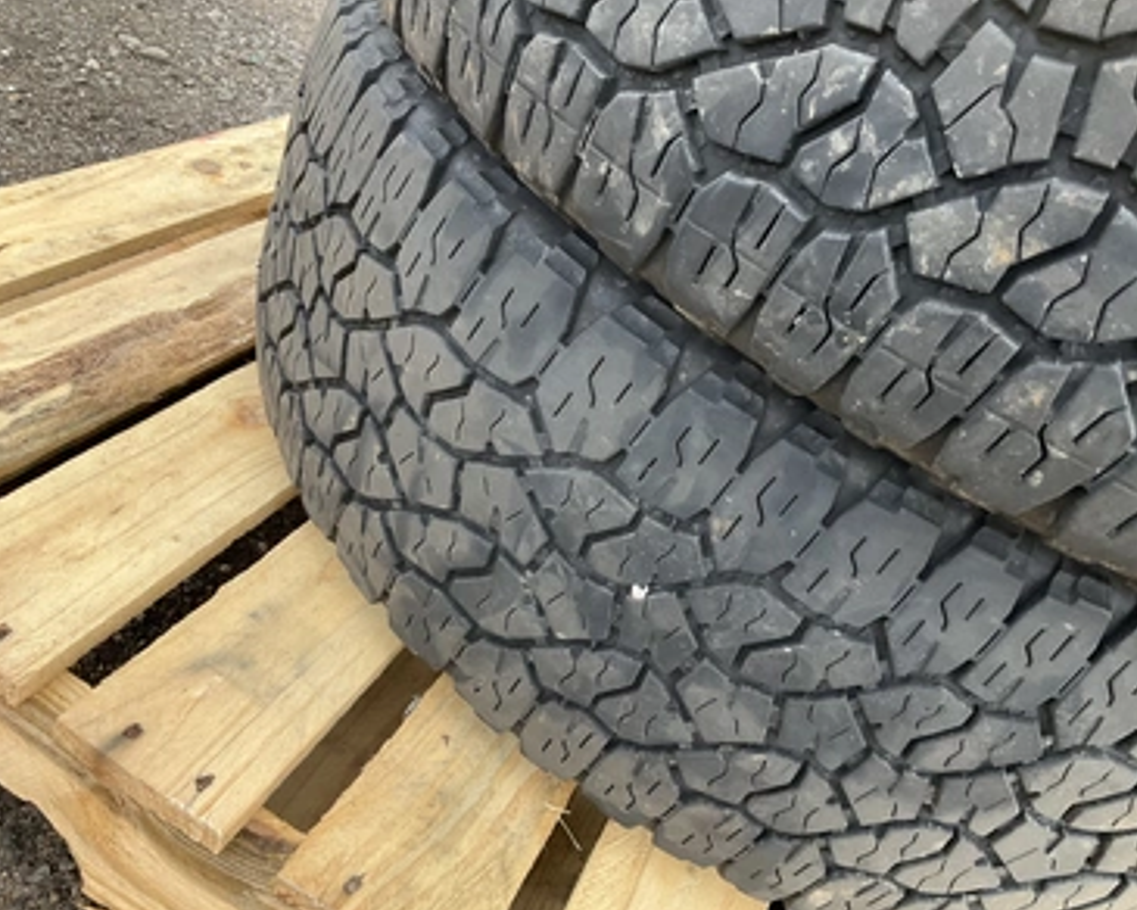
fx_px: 1043
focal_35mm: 31
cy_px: 455
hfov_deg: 57.1
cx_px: 617
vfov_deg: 47.1
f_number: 1.8
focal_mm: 3
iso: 40
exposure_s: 1/122
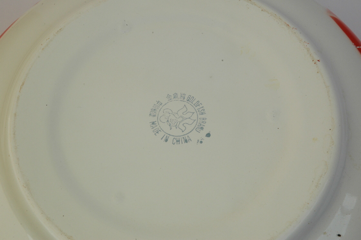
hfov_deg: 19.5
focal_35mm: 105
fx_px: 1052
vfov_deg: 13.0
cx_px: 180
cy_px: 120
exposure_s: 1/125
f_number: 20
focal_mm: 70
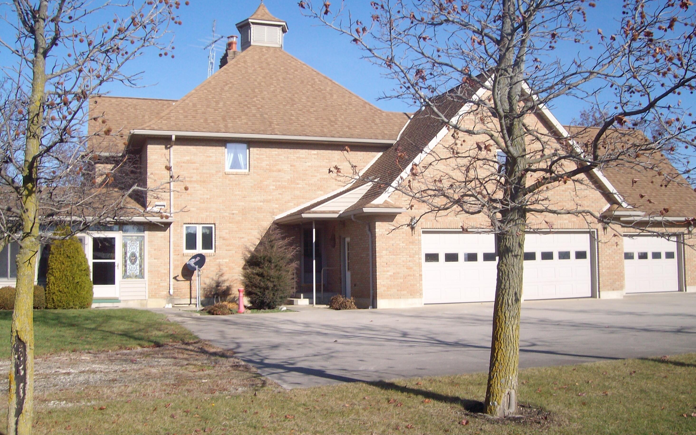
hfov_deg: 51.5
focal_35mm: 38
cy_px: 202
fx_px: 721
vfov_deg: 33.6
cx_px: 353
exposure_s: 1/175
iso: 80
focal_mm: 5.8
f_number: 7.2
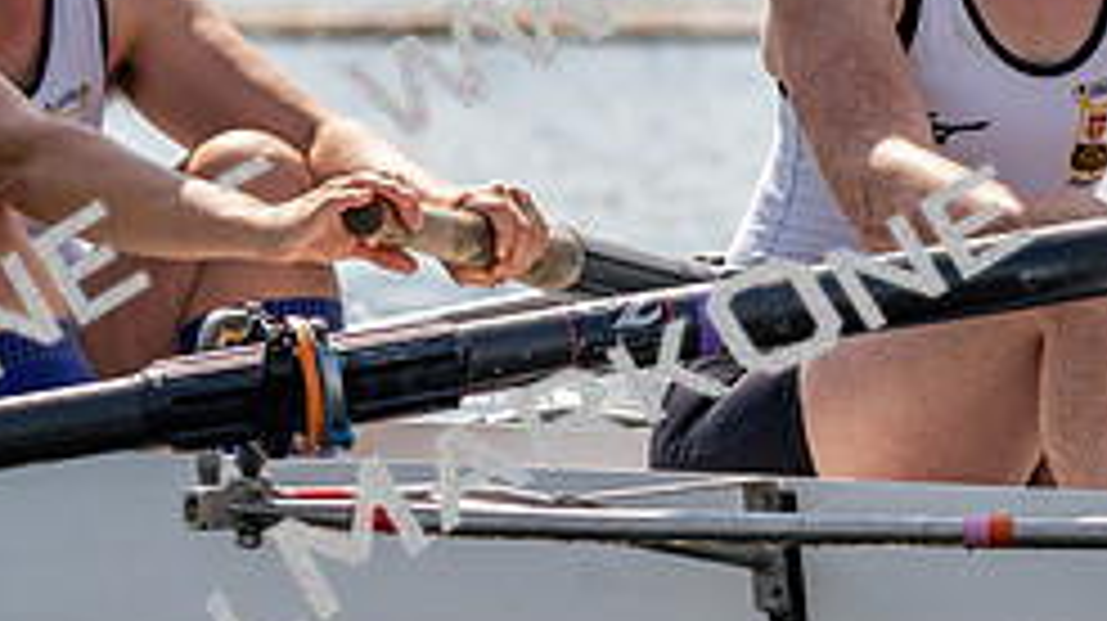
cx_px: 900
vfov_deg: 2.4
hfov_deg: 4.4
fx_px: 14520
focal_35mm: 495
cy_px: 151
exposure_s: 1/1600
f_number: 5.6
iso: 160
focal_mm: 200
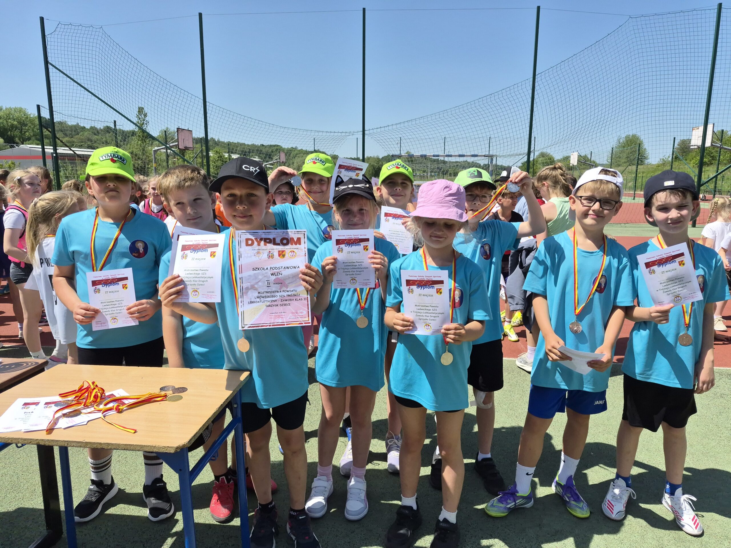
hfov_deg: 73.9
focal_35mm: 23
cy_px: 274
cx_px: 366
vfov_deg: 58.9
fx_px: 486
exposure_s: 1/5392
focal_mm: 5.4
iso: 80
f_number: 1.8
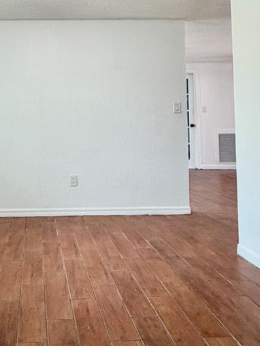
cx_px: 42
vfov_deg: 53.7
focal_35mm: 33
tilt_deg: +2.8
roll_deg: +0.2
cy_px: 103
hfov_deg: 40.6
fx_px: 330
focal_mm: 2.22
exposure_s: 1/120
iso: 200
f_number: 2.2
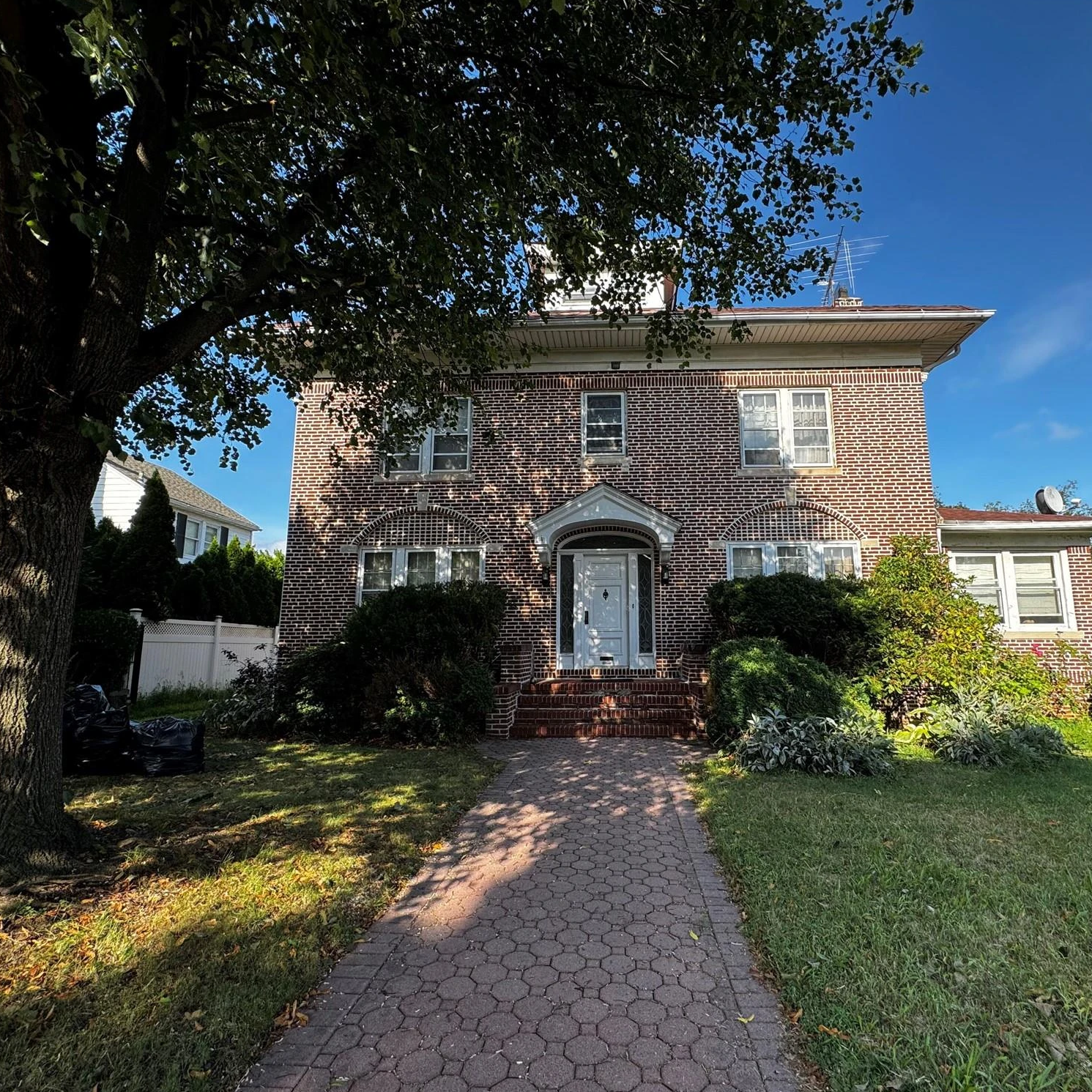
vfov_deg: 84.0
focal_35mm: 17
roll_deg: +0.8
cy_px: 555
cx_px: 606
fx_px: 607
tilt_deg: +11.5
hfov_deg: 83.7
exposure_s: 1/443
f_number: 2.2
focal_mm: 2.22
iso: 40
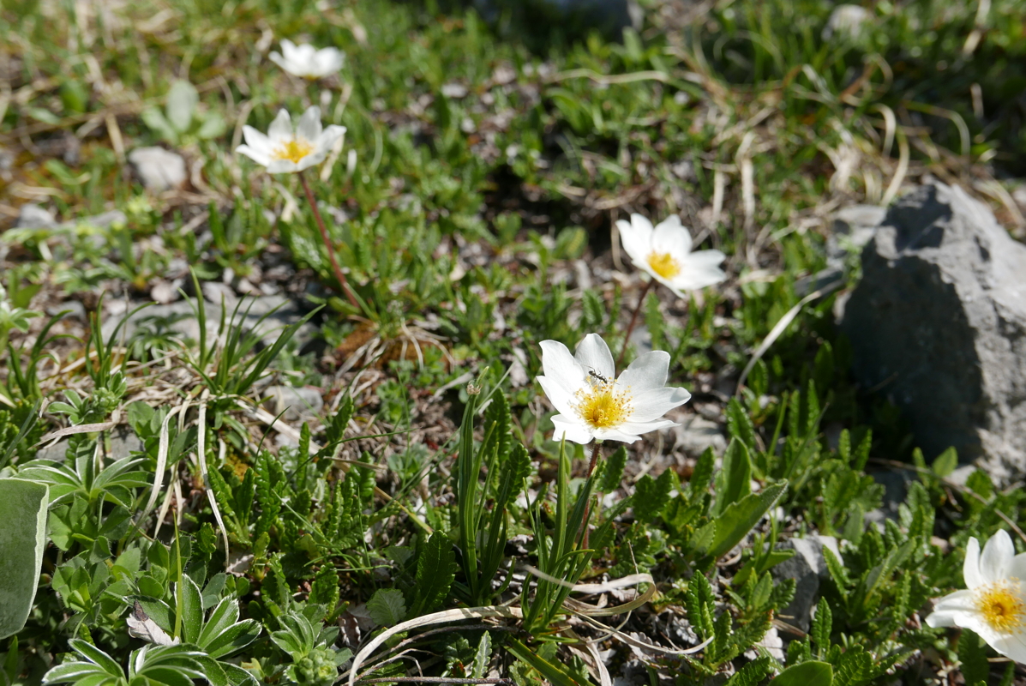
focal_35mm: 43
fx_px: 1226
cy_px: 343
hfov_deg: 45.4
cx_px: 513
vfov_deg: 31.2
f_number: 5.6
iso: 200
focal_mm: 19.3
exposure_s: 1/800
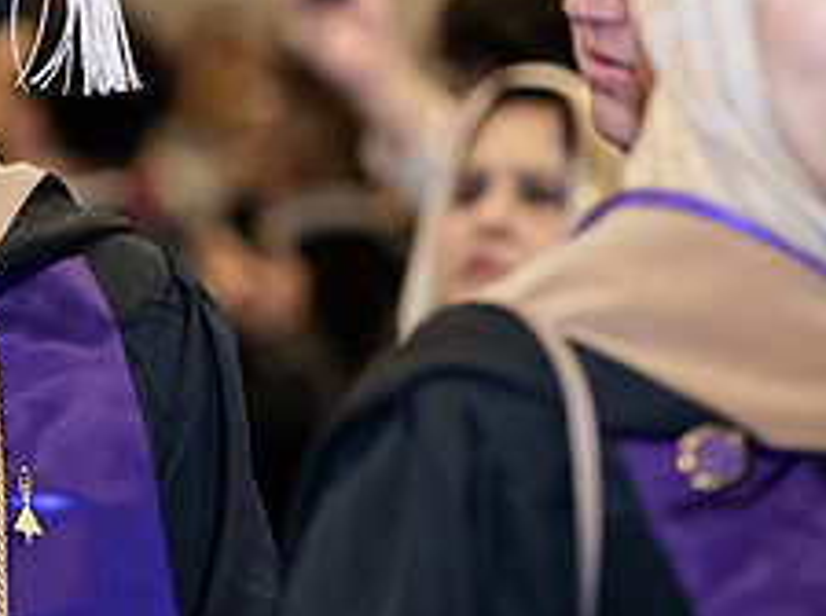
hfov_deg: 6.1
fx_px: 7695
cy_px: 16
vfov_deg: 4.6
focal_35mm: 323
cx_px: -103
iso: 2500
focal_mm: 130
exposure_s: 1/200
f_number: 3.2
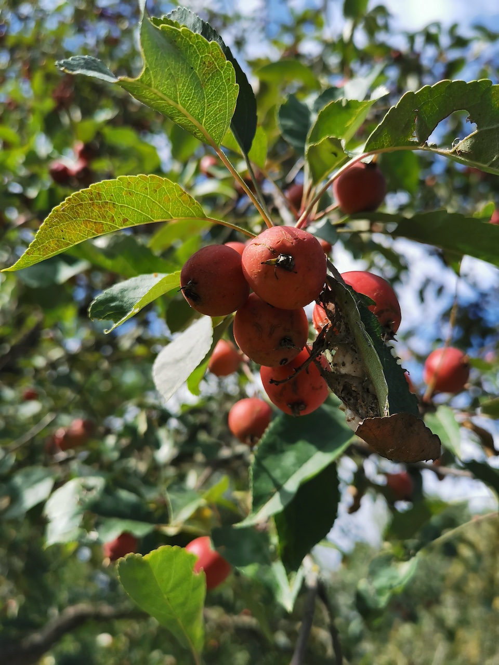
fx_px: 577
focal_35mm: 30
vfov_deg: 60.0
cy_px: 332
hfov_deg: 46.8
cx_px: 250
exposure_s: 1/2008
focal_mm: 5.58
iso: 50
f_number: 1.8
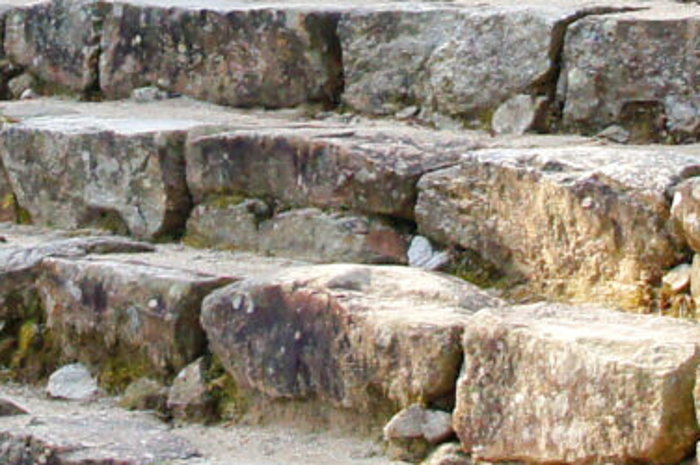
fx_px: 3963
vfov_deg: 6.6
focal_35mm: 204
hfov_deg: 10.1
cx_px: 218
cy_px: -193
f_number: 7.1
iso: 400
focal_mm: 20
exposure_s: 1/160
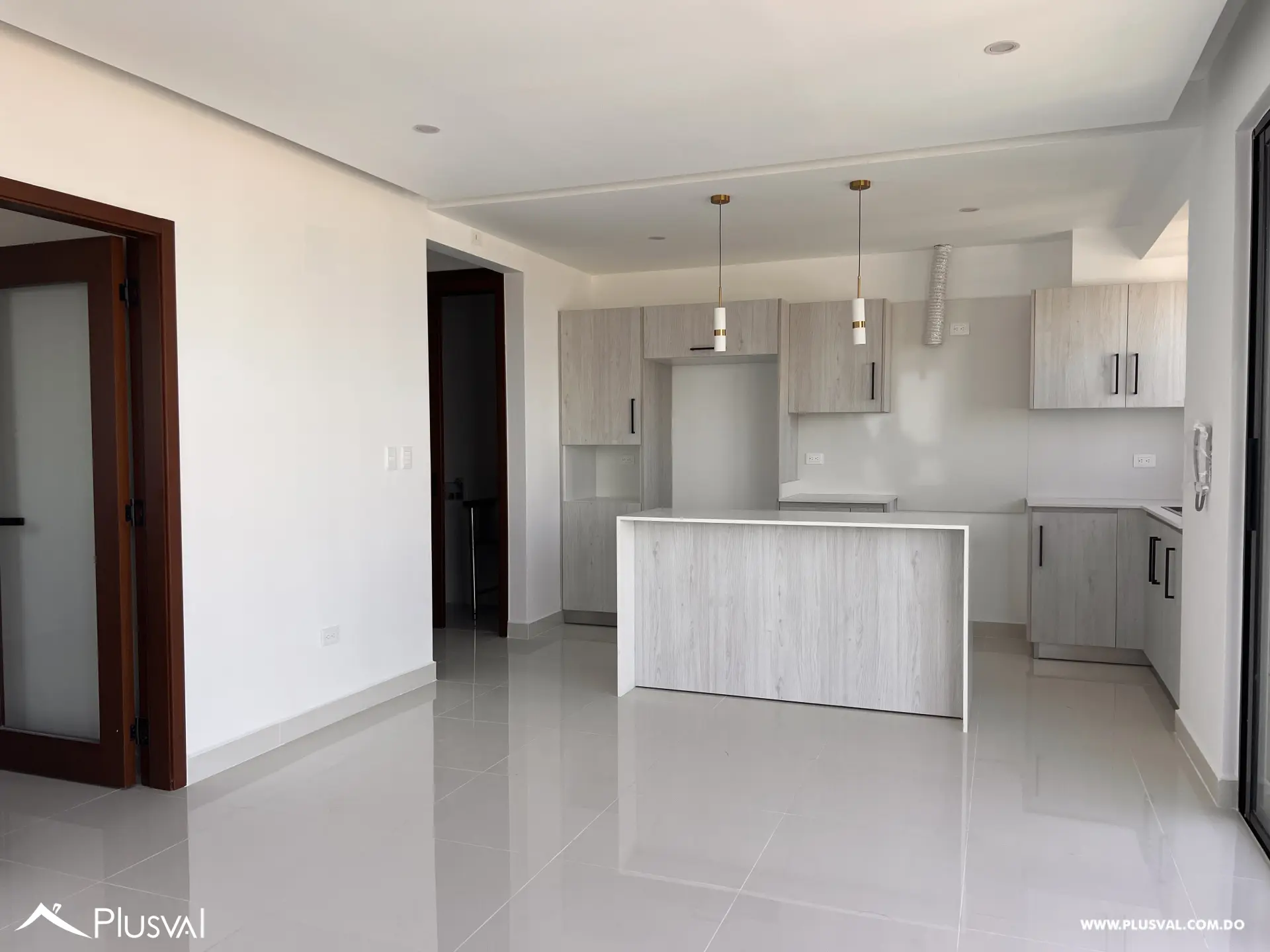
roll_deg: +0.2
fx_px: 954
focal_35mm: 26
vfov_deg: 53.1
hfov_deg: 67.3
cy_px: 476
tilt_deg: -2.8
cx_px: 635
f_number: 1.5
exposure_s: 1/601
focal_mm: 5.7
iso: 50
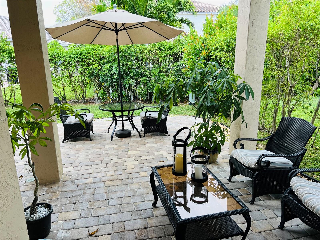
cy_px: 120
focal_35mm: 26
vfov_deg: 53.1
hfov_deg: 67.3
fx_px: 240
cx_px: 160
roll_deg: +0.4
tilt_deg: -15.6
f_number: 1.5
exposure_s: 1/427
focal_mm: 5.7
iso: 50
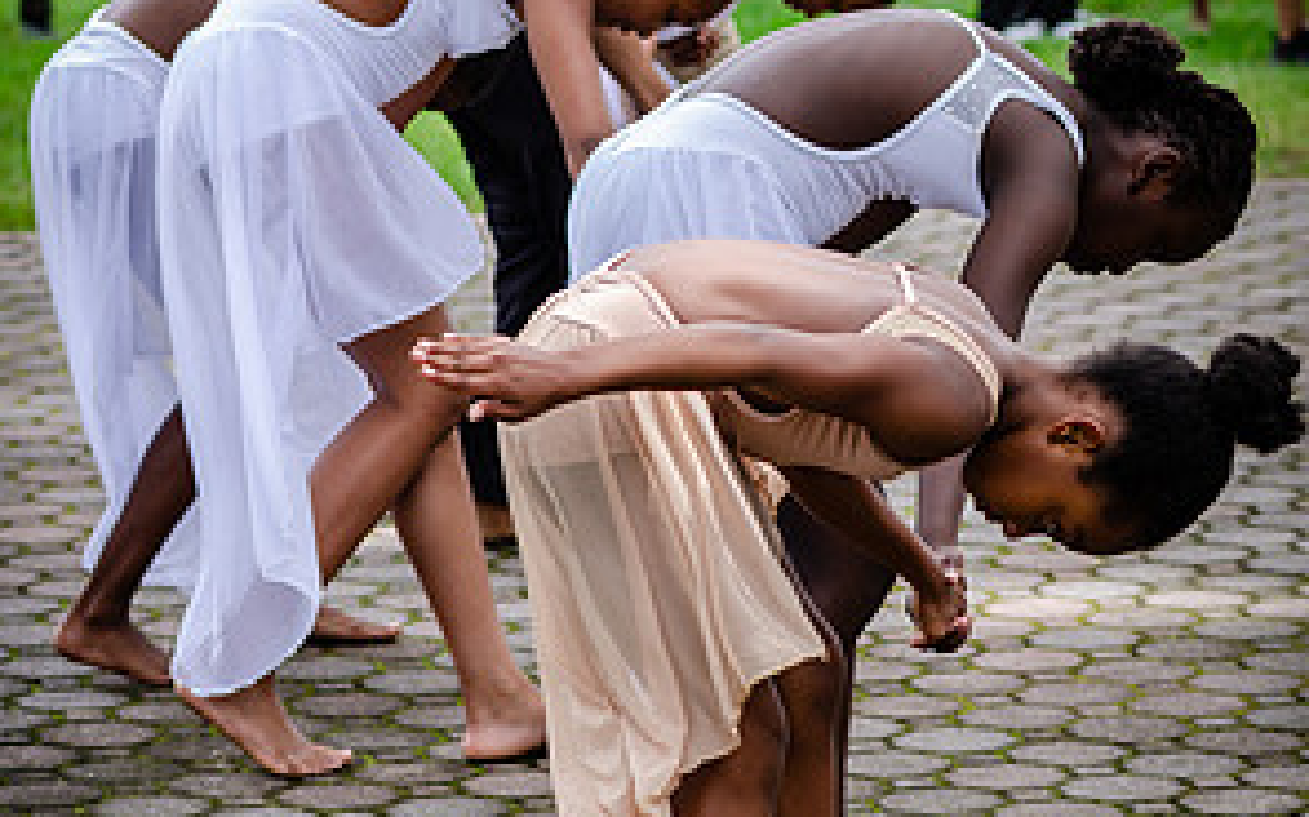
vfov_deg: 8.0
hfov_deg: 12.9
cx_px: 657
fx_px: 5812
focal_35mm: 163
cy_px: 391
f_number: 4
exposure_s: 1/400
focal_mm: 70
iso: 200
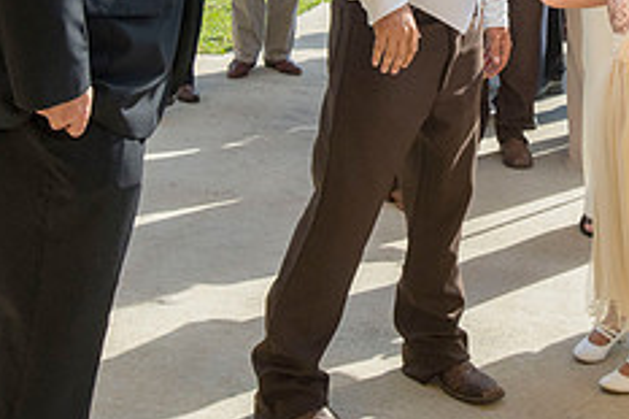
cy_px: -32
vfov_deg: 15.3
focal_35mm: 87
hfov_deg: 23.1
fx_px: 1519
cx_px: 486
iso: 1600
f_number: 11
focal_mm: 35
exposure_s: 1/1250
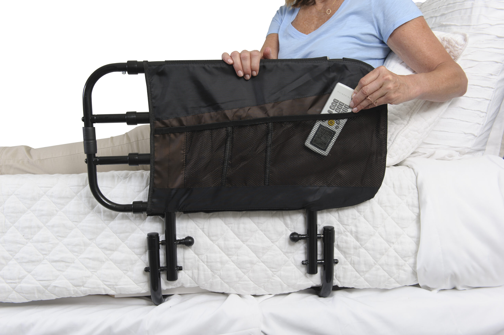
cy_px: 168
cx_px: 252
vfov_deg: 37.8
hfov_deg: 54.5
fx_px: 490
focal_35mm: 35
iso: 200
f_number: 9
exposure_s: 1/200
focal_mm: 35
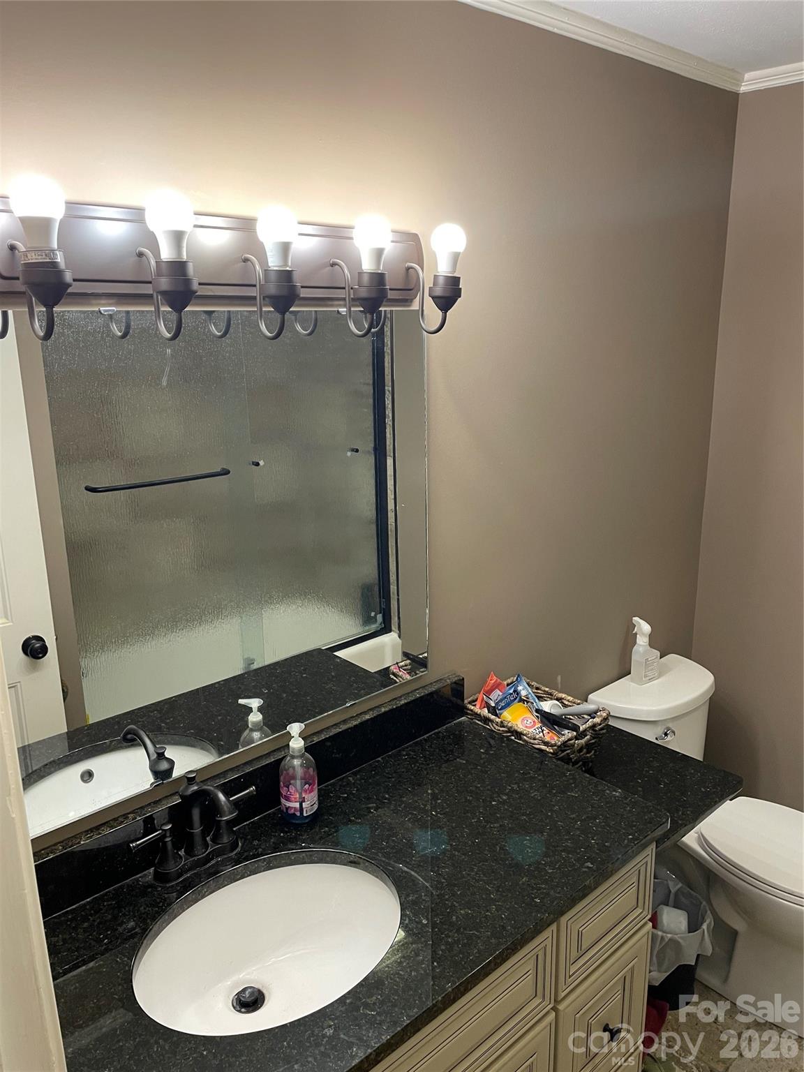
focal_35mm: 26
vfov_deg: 67.3
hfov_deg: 53.1
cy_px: 536
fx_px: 805
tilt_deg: -15.4
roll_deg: +0.7
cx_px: 402
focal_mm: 4.2
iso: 80
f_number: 1.6
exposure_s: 1/60
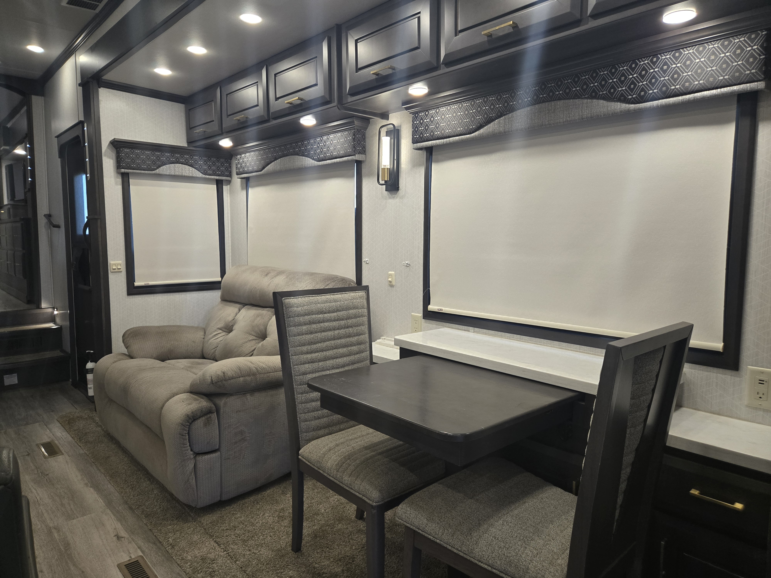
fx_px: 512
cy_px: 289
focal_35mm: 23
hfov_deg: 73.9
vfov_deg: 58.9
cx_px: 386
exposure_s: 1/120
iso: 320
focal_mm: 5.4
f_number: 1.8
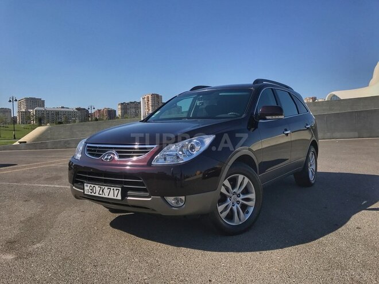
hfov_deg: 63.4
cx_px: 190
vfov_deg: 49.7
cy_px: 142
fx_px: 307
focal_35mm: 28
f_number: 1.8
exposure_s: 1/2817
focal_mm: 3.99
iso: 20
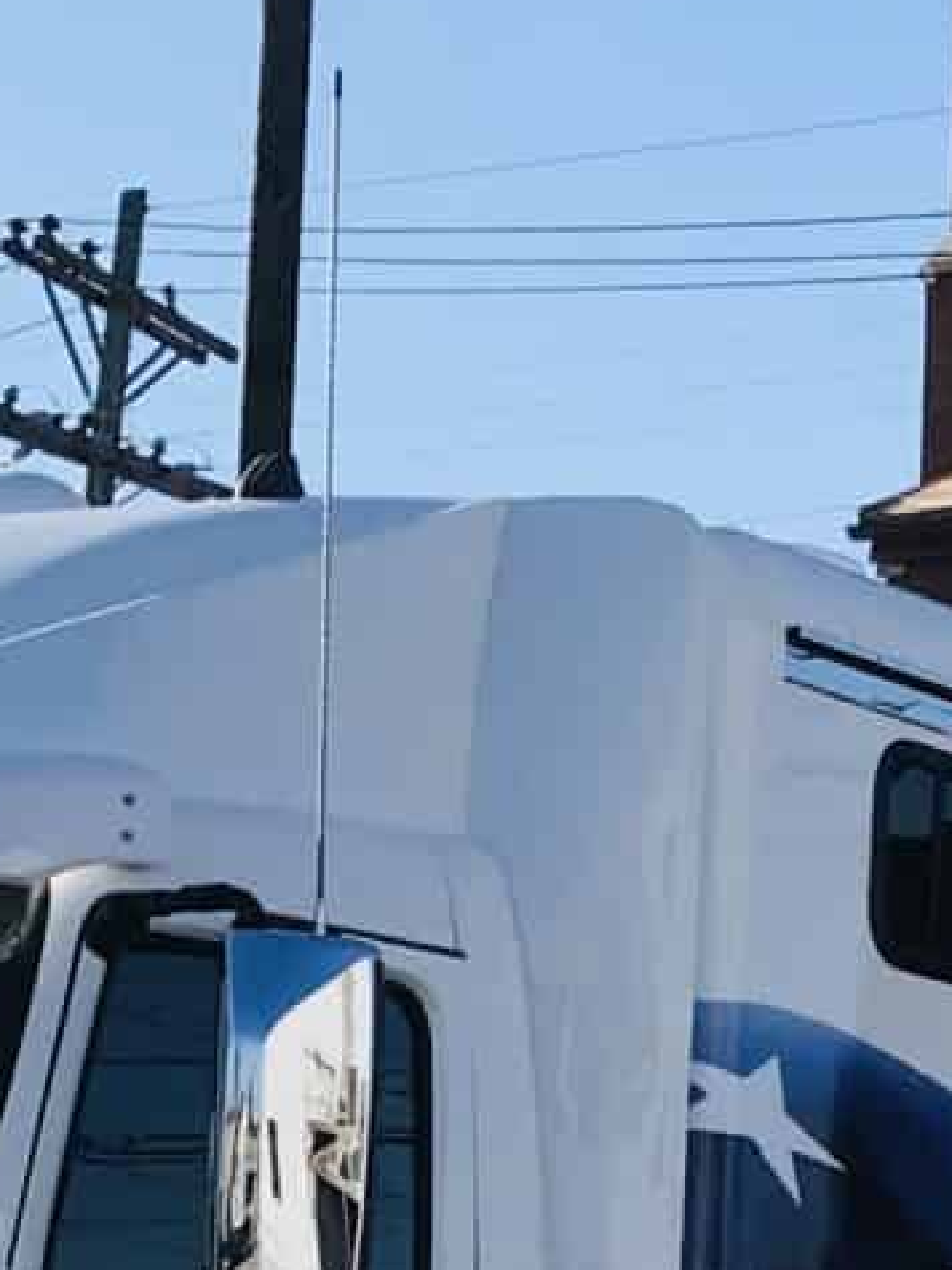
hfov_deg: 9.8
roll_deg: -1.3
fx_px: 5540
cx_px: 727
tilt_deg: +0.2
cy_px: 1797
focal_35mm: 151
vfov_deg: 12.5
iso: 20
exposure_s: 1/2740
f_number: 1.8
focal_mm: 3.99
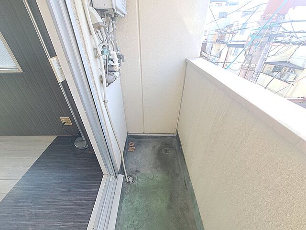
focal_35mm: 13
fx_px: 115
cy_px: 115
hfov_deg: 106.2
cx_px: 153
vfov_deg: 89.9
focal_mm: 1.74
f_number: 2.2
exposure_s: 1/102
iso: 50
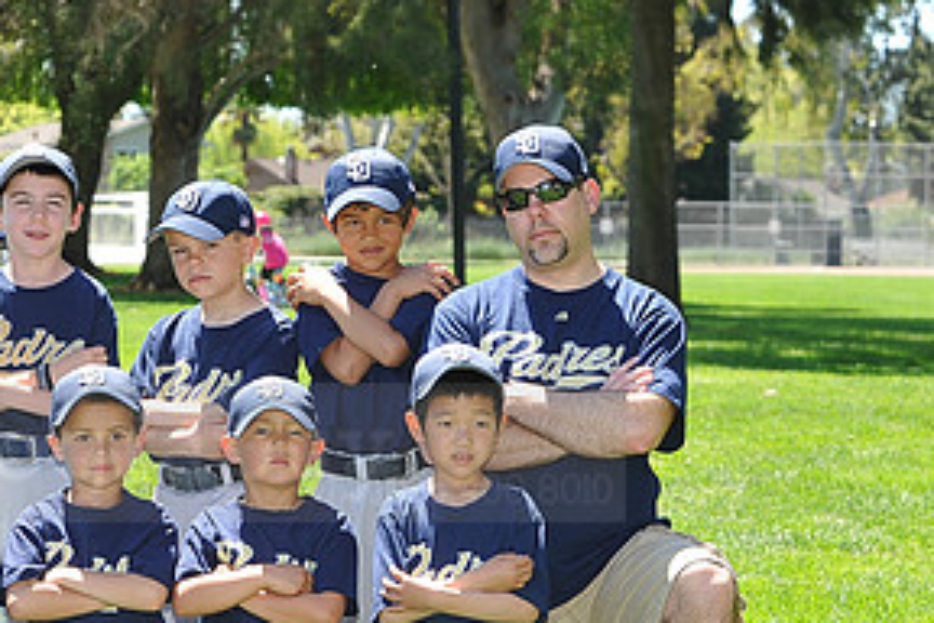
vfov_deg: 8.5
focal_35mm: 161
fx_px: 4177
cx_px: -3
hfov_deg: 12.6
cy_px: 425
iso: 200
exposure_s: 1/200
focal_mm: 80
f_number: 7.1
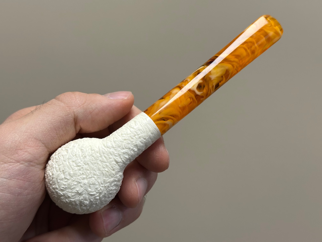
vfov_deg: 30.3
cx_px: 161
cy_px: 121
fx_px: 446
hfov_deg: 39.7
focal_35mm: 48
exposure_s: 1/121
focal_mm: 6.86
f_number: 1.78
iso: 80
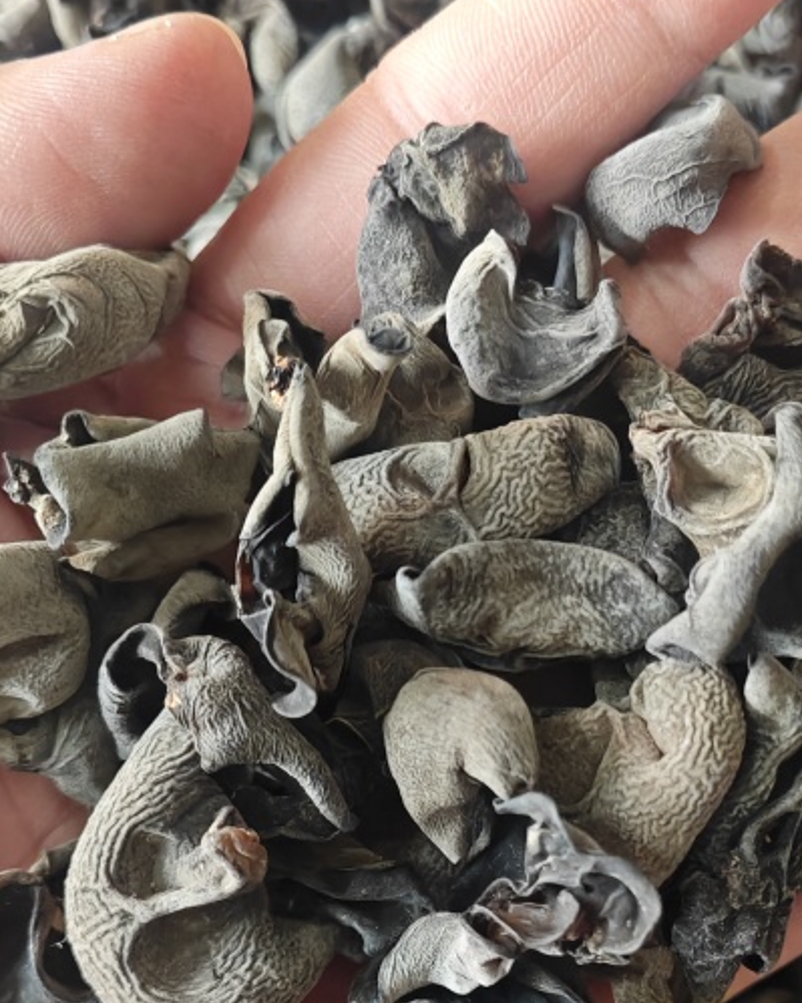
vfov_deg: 38.0
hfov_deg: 31.2
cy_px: 727
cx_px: 529
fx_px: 1425
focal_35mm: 48
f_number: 1.8
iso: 1600
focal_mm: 5.43
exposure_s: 1/231
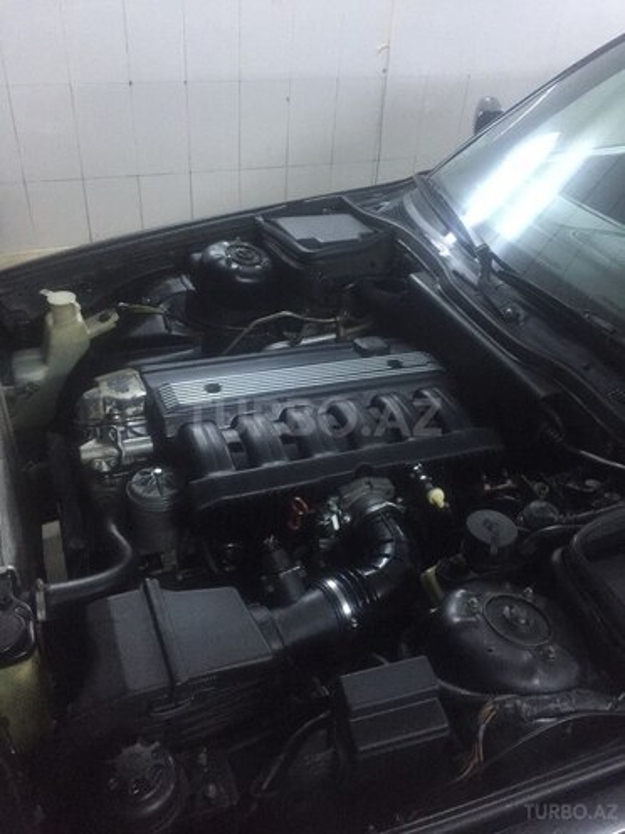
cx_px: 312
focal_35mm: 29
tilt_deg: -35.9
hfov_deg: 48.2
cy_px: 417
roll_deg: -2.3
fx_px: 698
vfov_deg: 61.7
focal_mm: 4.15
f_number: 2.2
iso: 250
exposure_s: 1/17
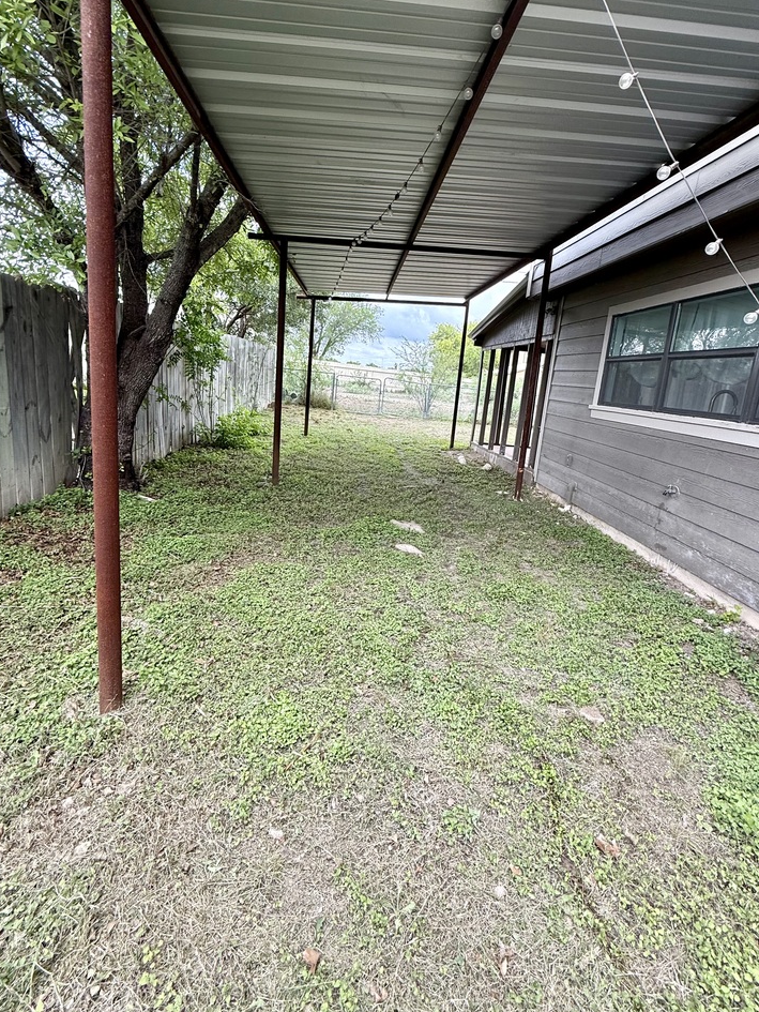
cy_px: 469
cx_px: 405
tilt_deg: -10.6
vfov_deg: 94.3
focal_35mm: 16
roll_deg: -5.8
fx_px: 468
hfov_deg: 78.0
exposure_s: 1/303
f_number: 2.2
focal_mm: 2.22
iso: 64
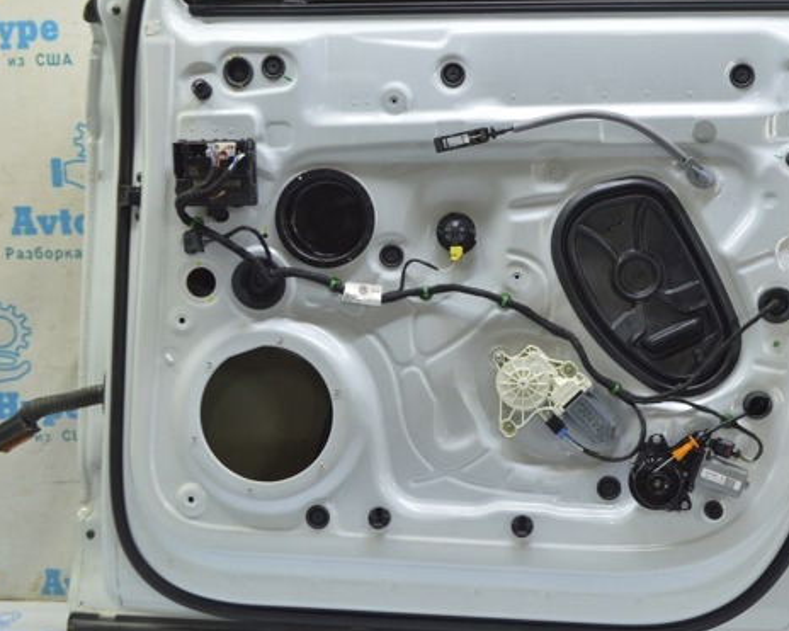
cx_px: 474
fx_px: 1042
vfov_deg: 33.7
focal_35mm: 45
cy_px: 327
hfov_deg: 41.3
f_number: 5.6
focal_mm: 23
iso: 400
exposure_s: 1/20
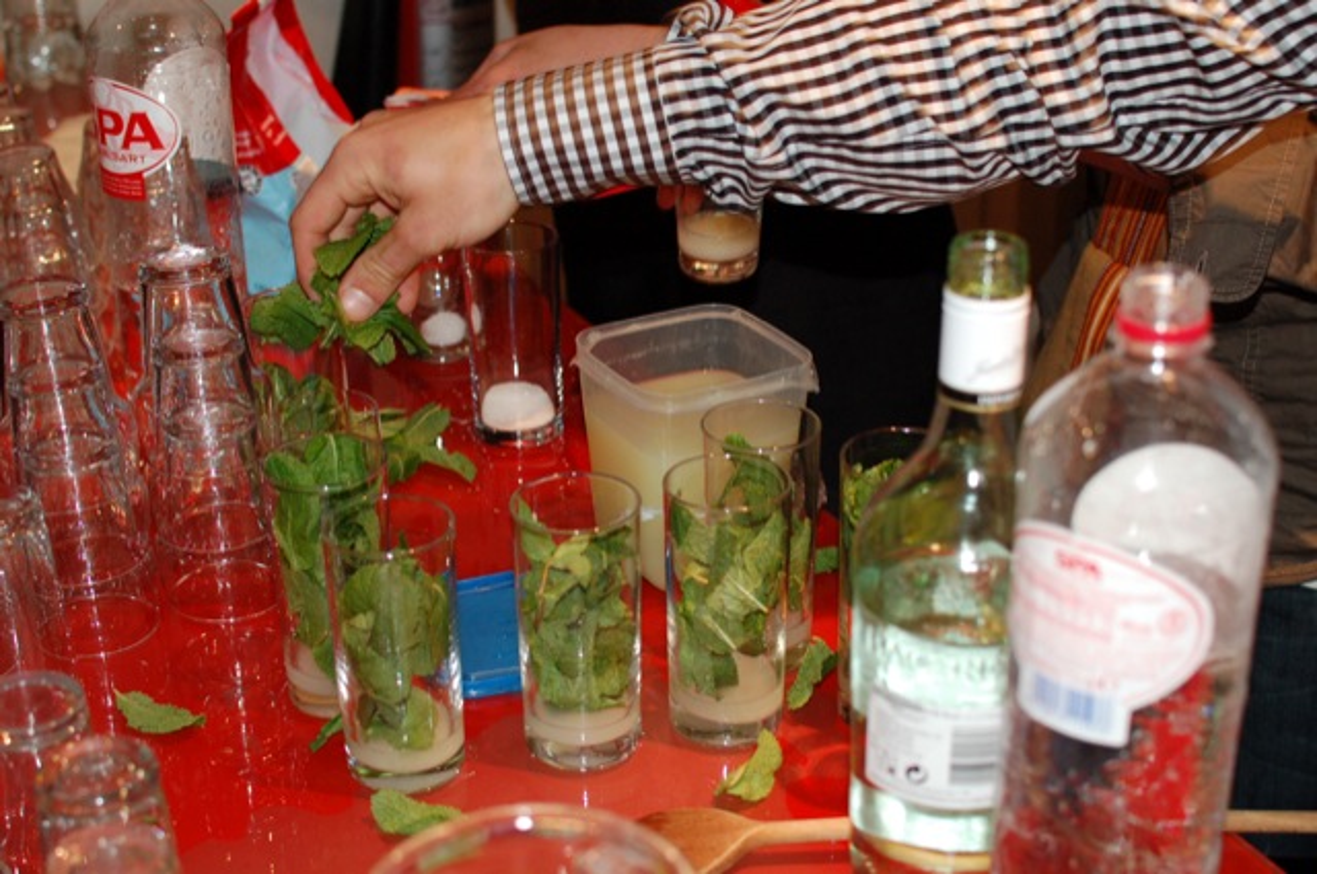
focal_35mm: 52
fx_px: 1918
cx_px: 658
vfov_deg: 25.7
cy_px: 437
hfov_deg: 37.9
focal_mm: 35
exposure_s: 1/60
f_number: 4
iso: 800
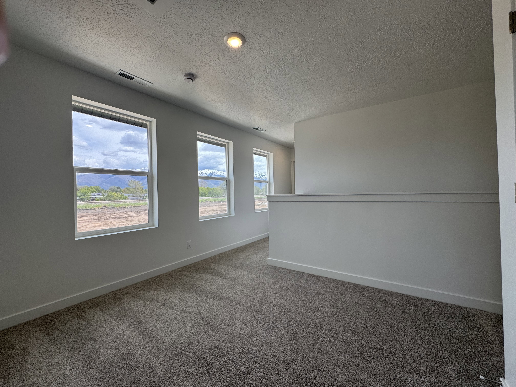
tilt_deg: -0.4
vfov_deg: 85.7
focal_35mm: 14
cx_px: 258
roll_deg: +0.8
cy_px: 194
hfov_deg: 102.1
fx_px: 209
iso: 40
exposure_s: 1/286
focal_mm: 2.22
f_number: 2.2
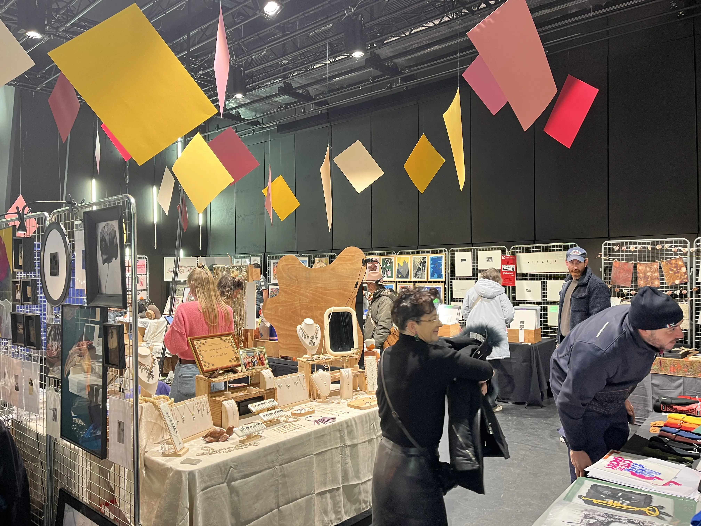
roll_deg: +0.1
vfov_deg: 53.1
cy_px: 263
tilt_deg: -0.1
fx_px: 527
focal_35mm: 26
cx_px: 350
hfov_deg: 67.3
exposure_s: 1/50
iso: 80
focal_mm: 5.1
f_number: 1.6
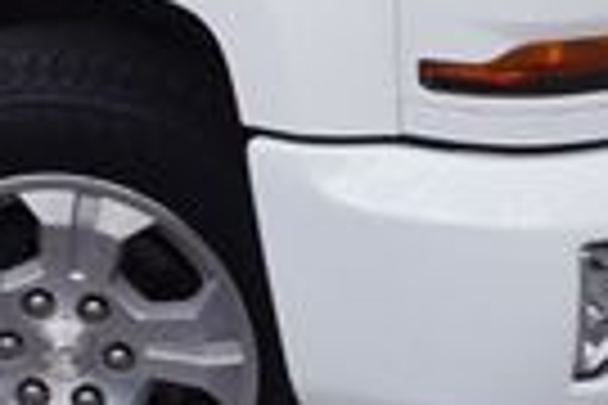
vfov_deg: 9.5
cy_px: -108
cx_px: -158
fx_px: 2398
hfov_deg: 13.9
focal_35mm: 142
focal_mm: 20
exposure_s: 1/80
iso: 100
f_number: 10
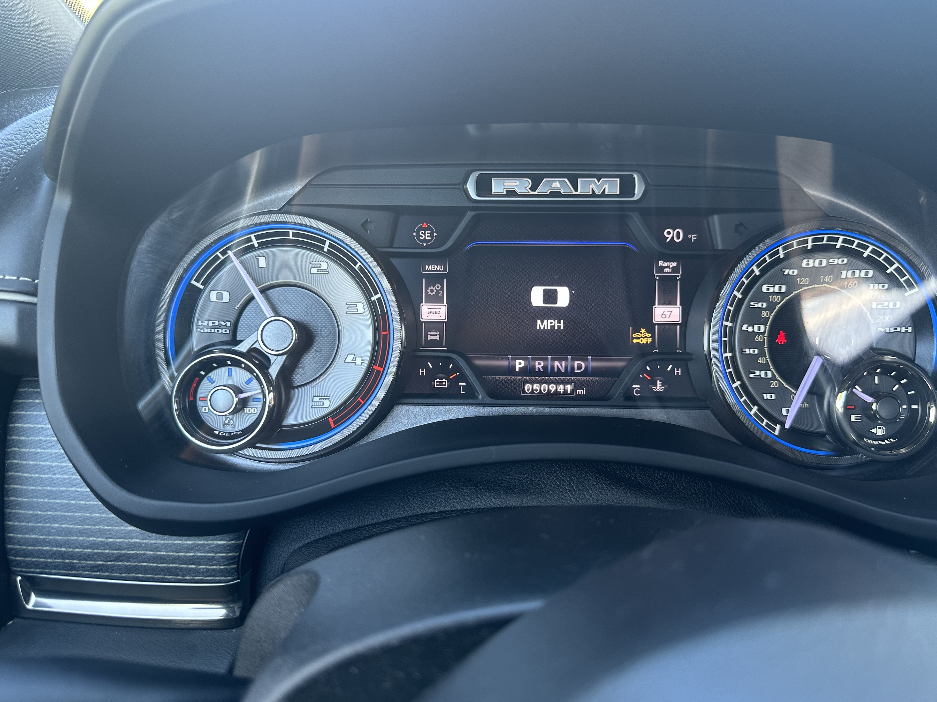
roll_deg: -3.7
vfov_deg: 54.9
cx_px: 480
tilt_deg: -23.5
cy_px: 340
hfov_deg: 69.4
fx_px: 677
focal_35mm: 25
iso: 125
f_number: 1.78
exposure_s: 1/60
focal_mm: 6.86
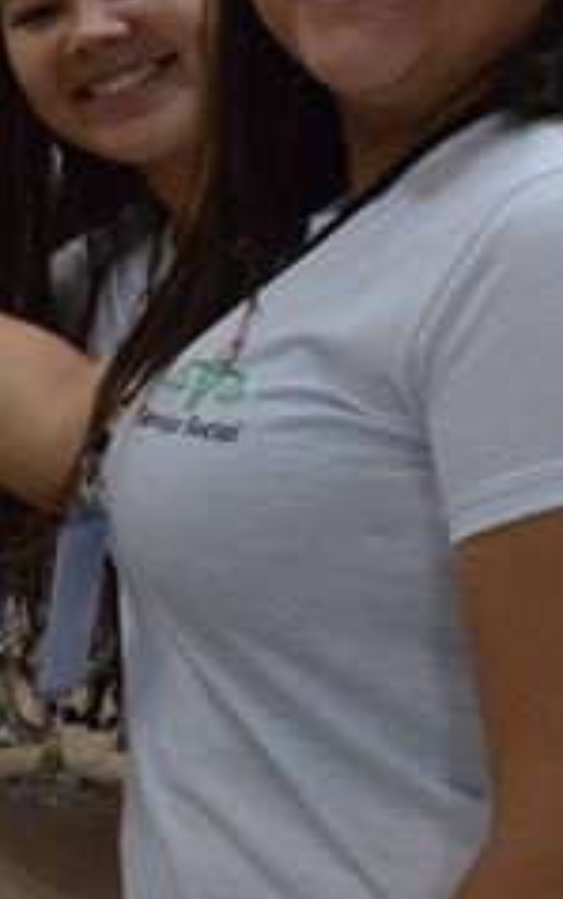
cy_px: 212
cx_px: -548
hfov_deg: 9.9
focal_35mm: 123
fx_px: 3016
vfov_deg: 16.9
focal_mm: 24
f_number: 6.3
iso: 900
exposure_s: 1/80
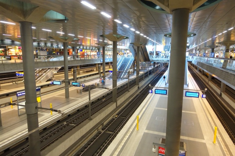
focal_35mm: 24
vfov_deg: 53.1
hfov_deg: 73.8
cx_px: 118
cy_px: 78
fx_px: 157
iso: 400
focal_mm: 8.8
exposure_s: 1/50
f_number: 1.8
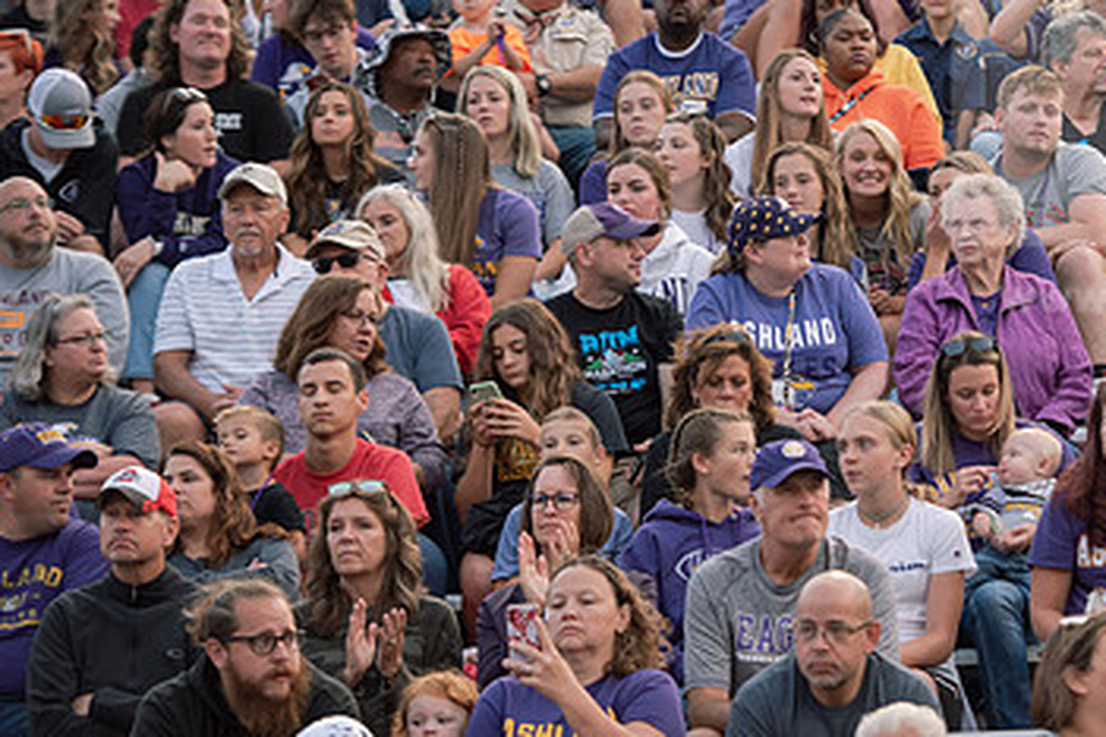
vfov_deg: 6.4
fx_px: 6605
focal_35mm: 215
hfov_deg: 9.6
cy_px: 364
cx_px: 857
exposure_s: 1/640
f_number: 3.2
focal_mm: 130
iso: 640
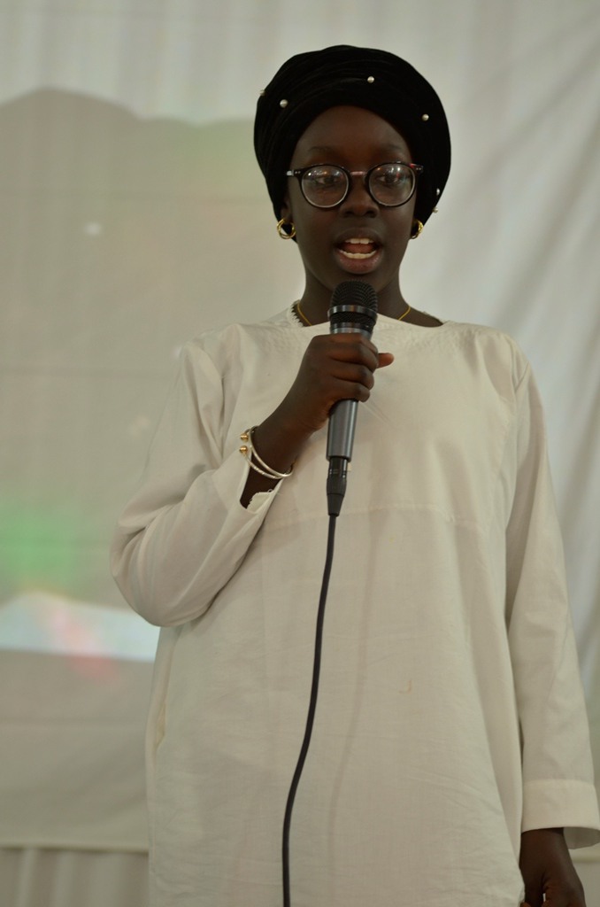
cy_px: 454
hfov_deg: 9.6
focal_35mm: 142
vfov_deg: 14.4
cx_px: 300
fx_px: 3579
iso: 640
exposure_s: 1/50
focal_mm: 95
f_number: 4
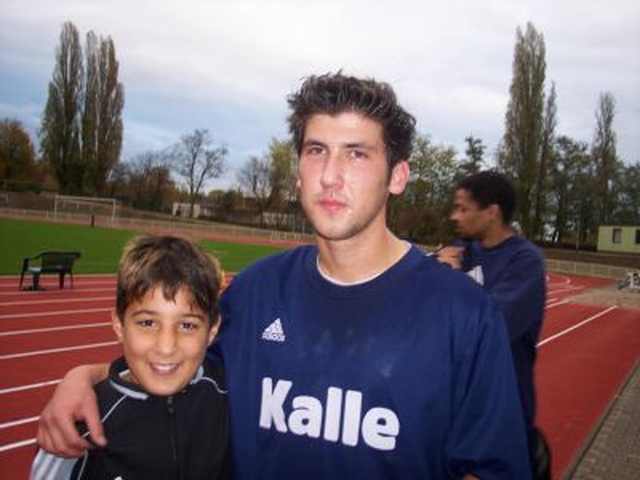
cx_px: 320
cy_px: 240
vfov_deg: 36.8
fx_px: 721
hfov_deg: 47.9
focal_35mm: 39
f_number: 2.8
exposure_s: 1/60
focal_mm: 8
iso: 100
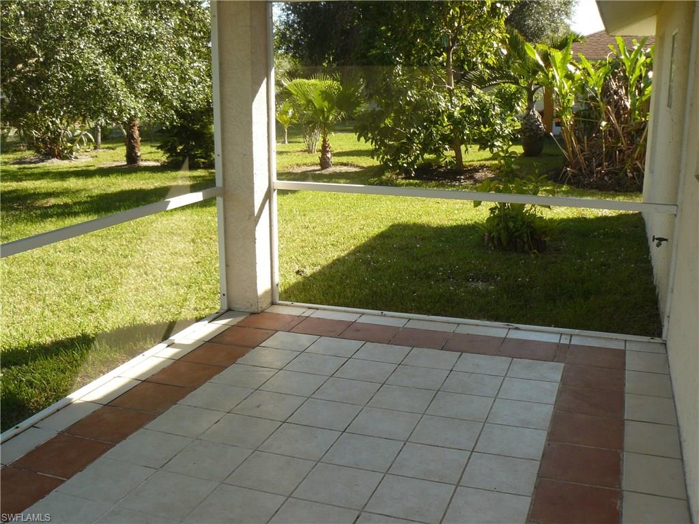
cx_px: 350
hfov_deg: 51.4
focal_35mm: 36
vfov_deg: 39.7
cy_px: 262
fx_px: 727
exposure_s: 1/160
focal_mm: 6
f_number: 4
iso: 100
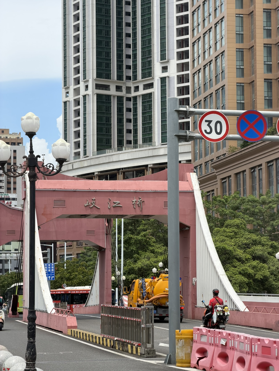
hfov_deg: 14.8
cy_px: 186
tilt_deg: +5.6
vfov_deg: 19.6
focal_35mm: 100
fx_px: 1075
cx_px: 140
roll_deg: -0.2
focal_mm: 16.89
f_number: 2.8
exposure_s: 1/638
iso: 25
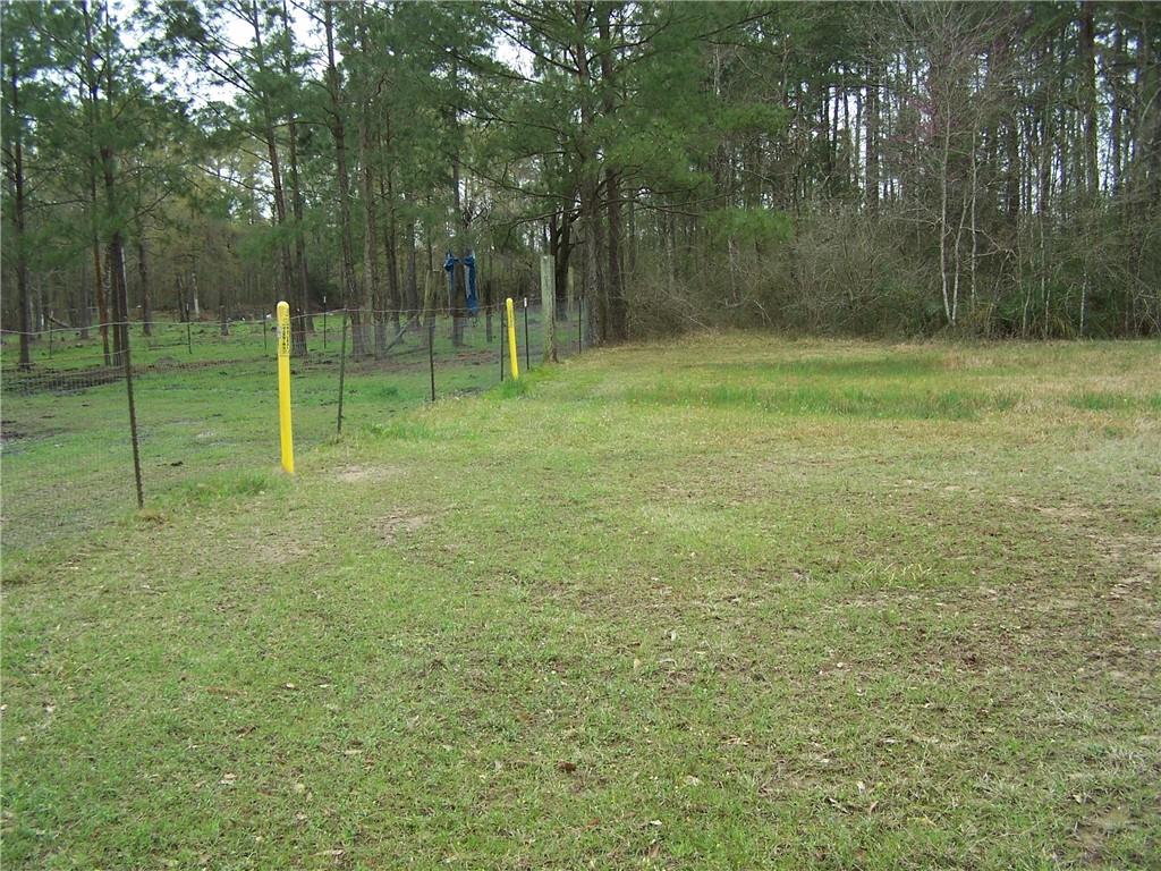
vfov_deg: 37.7
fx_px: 1274
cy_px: 436
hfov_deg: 49.0
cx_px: 580
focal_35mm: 38
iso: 80
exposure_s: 1/250
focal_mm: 6.3
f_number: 2.8
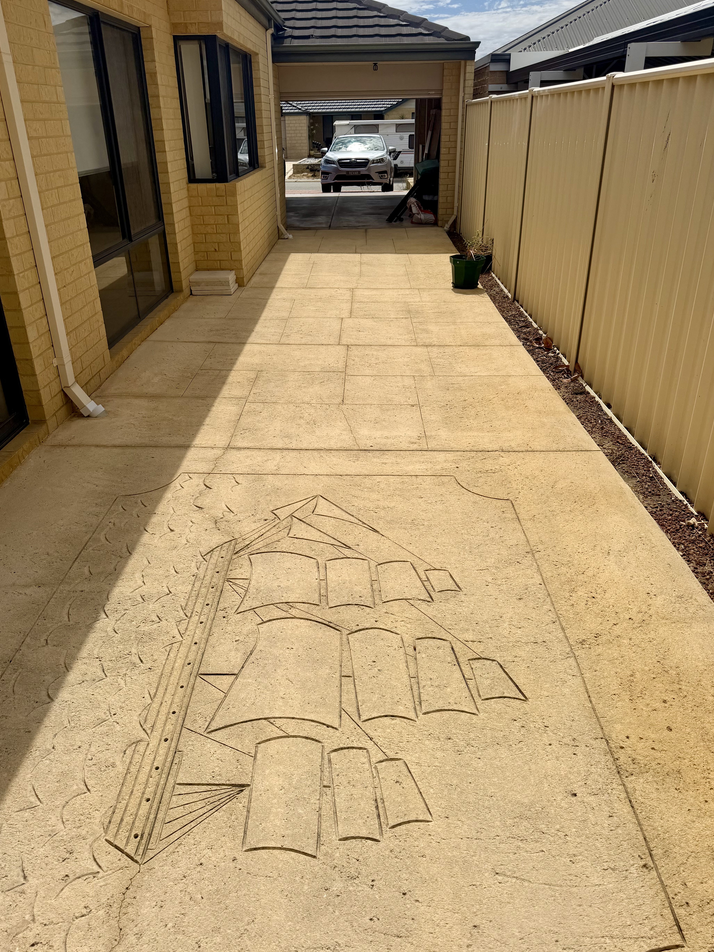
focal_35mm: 25
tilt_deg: -25.9
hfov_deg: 54.9
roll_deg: +1.6
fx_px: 688
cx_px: 344
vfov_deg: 69.4
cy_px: 473
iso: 80
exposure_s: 1/17544
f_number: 1.78
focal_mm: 6.76
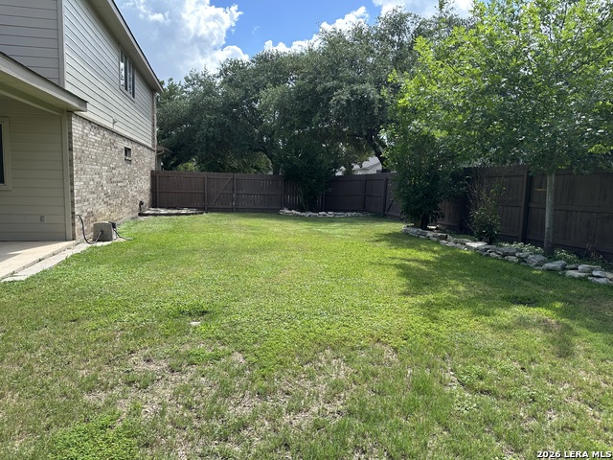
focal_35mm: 24
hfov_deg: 71.6
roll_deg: -1.4
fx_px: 425
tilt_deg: -5.3
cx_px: 306
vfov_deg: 56.8
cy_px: 230
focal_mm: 6.86
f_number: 1.78
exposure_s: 1/1664
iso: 80
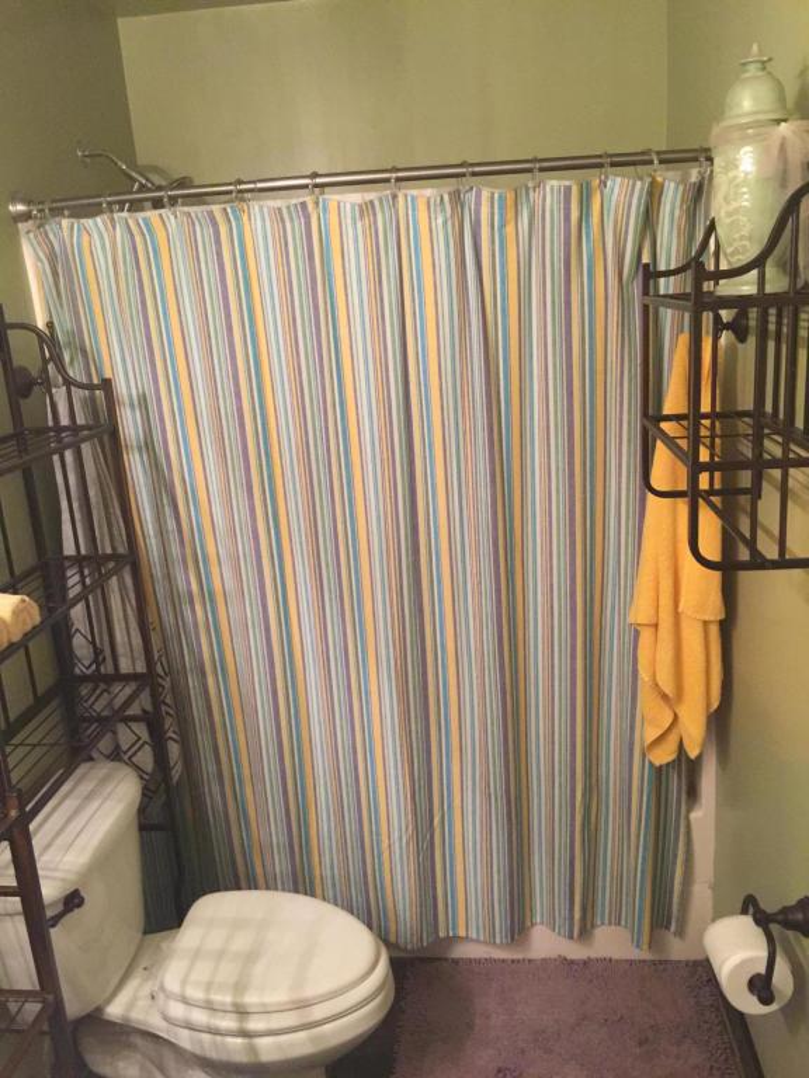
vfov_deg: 61.7
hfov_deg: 48.2
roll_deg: +4.1
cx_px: 404
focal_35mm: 29
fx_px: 904
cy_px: 539
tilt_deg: -15.7
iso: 125
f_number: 2.2
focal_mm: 4.15
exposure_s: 1/15
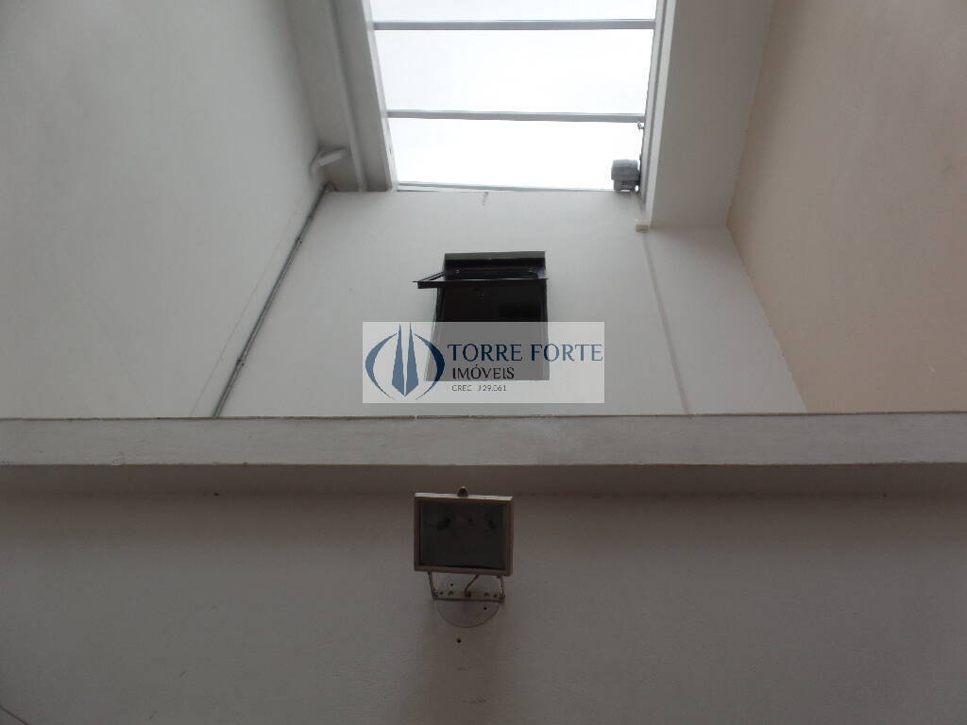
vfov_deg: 58.9
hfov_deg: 73.9
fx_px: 643
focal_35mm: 23
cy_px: 362
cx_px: 484
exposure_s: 1/250
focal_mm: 4.1
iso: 80
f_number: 3.5
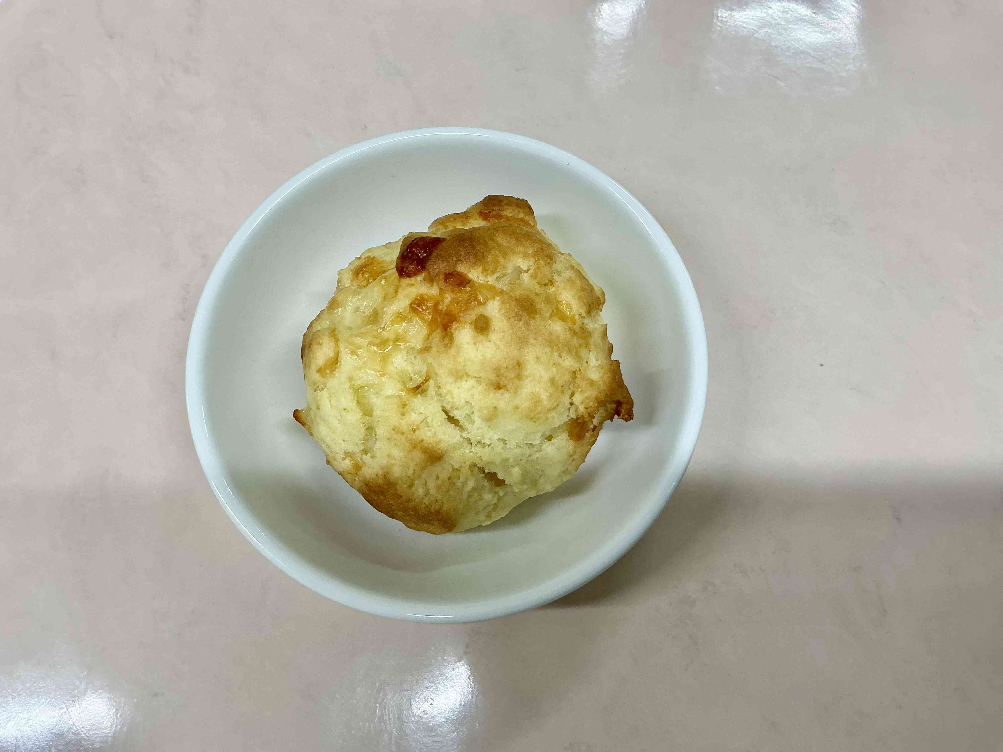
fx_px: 840
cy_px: 376
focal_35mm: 29
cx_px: 502
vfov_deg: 48.2
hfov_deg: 61.7
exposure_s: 1/120
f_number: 1.8
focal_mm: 3
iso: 40
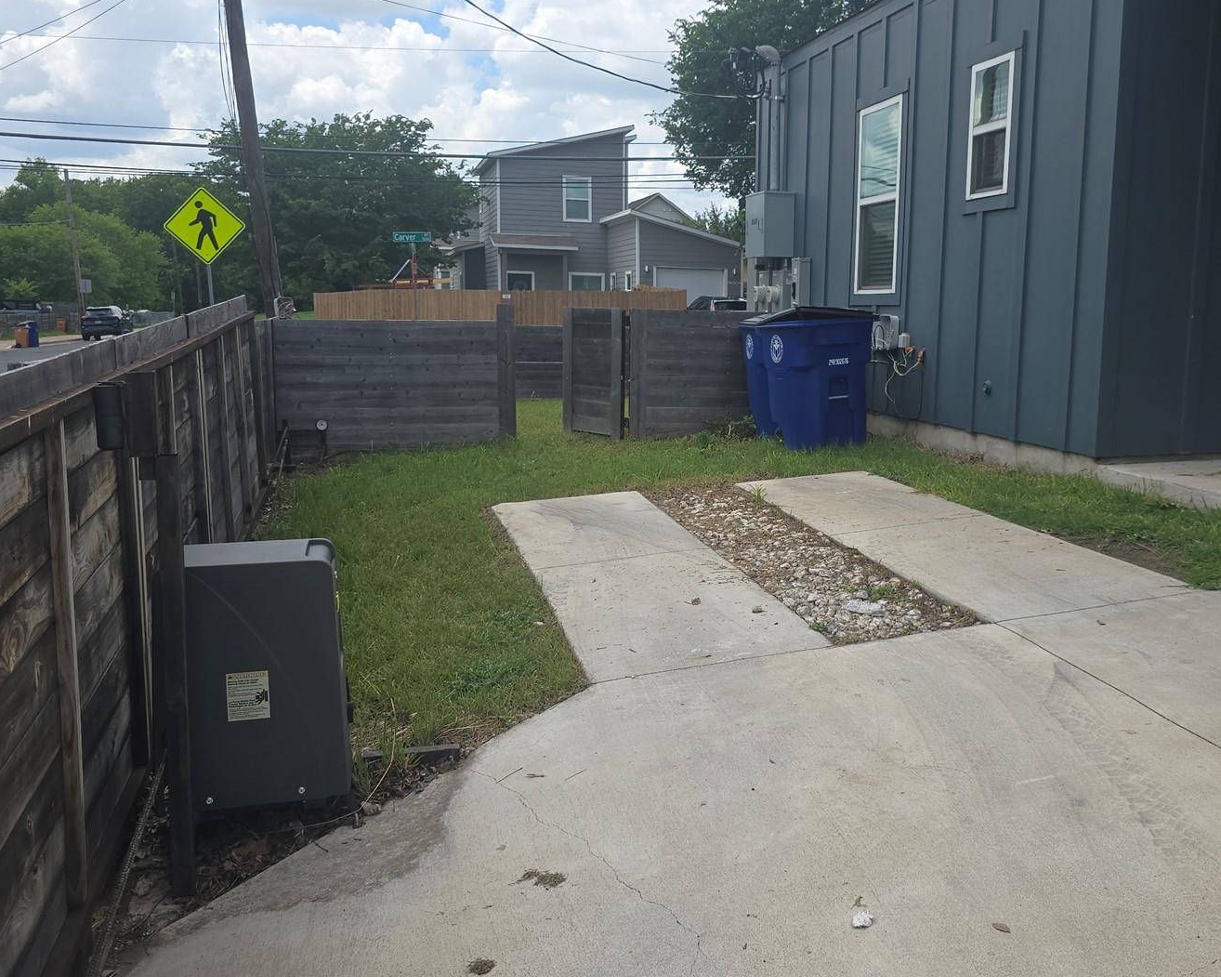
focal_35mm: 35
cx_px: 776
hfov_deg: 50.9
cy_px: 471
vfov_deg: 42.2
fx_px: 1265
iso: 12
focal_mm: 6.3
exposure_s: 1/697
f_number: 1.7
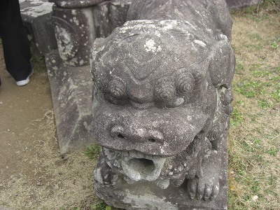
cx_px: 140
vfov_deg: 37.7
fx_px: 307
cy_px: 105
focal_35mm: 38
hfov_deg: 49.0
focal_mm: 7.9
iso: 80
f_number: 2.8
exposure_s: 1/250
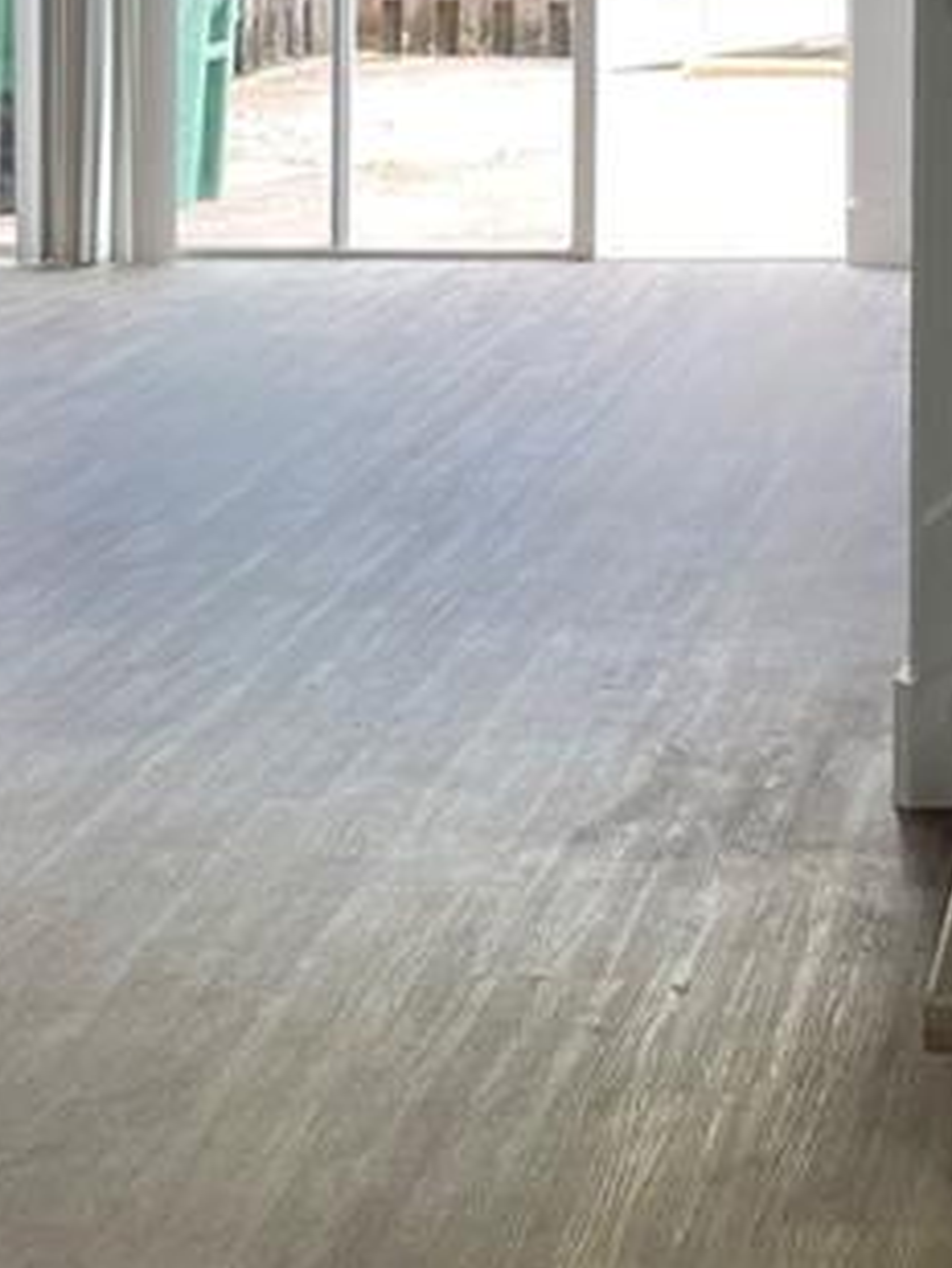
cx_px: 1256
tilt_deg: -2.1
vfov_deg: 18.6
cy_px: -164
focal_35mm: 101
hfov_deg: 14.1
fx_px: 3701
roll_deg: +0.4
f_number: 1.6
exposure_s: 1/120
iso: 50
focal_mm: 4.2
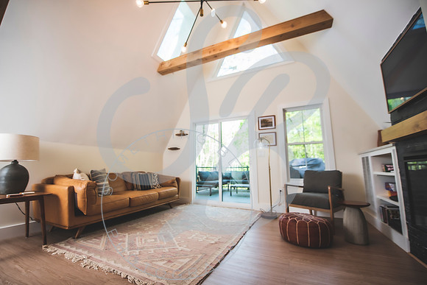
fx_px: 178
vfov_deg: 77.4
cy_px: 143
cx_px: 205
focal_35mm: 15
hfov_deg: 100.4
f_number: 2.8
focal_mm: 14
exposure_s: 1/200
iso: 250
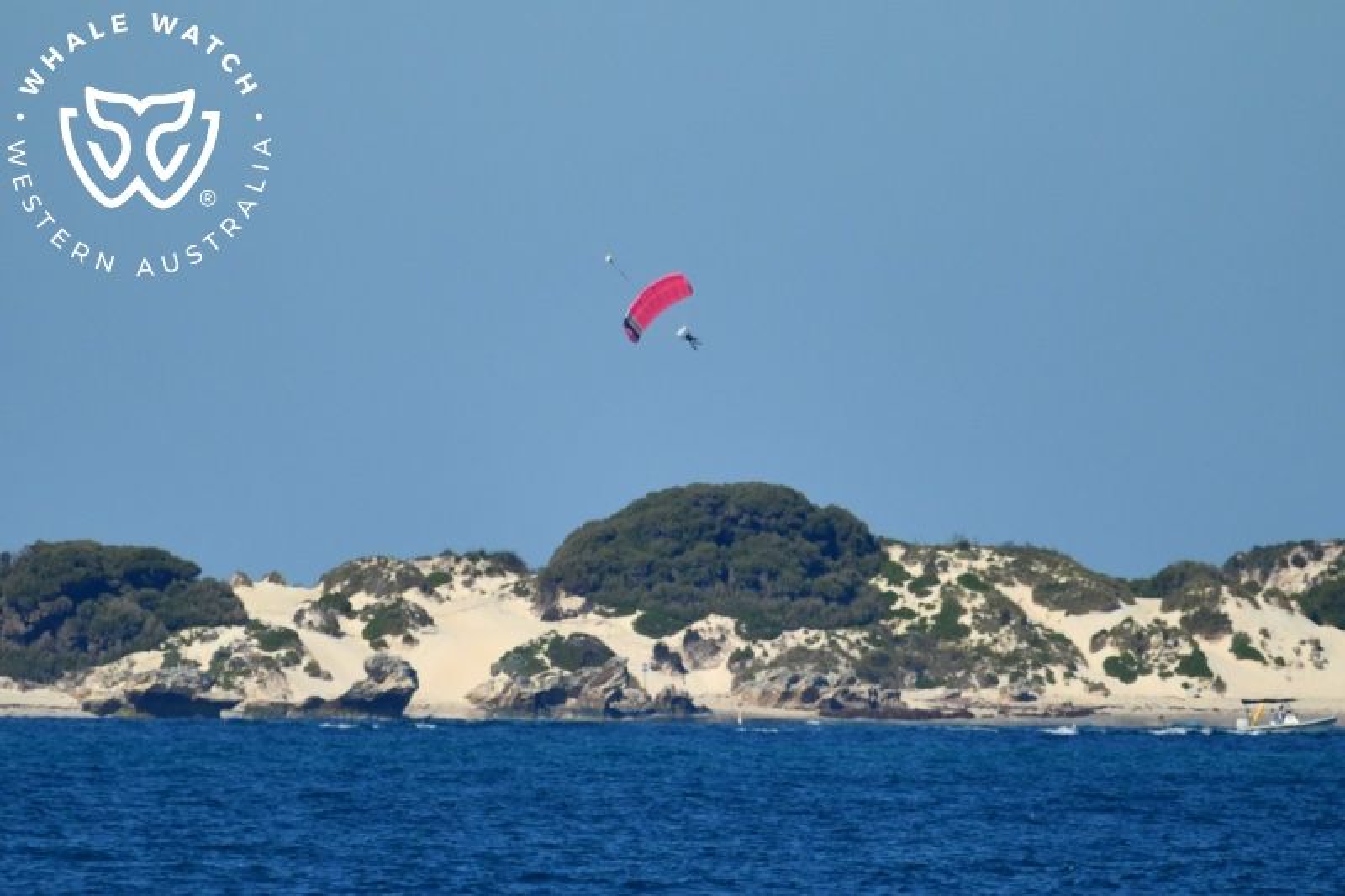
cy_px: 448
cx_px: 672
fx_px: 22411
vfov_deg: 2.3
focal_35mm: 600
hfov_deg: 3.4
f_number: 6.3
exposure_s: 1/8000
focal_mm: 600
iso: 800
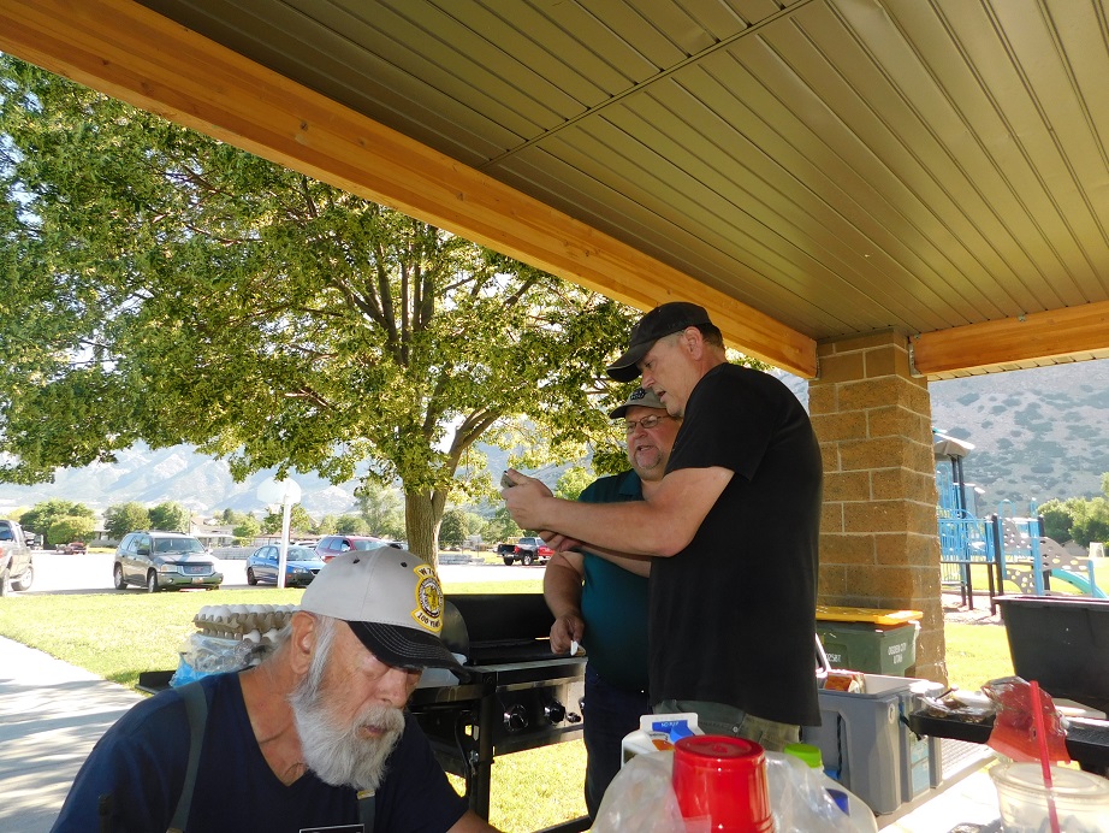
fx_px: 737
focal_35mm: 23
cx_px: 554
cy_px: 416
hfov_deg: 73.9
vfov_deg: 58.9
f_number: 3
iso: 125
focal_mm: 4
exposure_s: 1/250
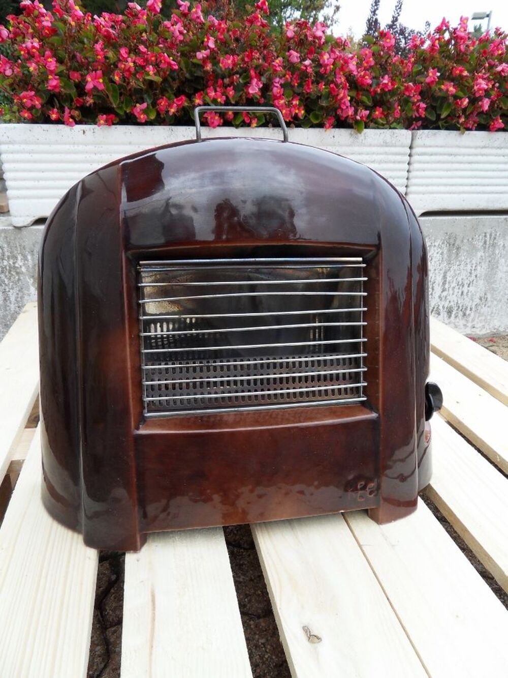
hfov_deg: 56.8
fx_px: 470
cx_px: 254
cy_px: 339
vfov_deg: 71.6
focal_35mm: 24
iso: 80
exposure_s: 1/350
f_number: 3.3
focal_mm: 4.2
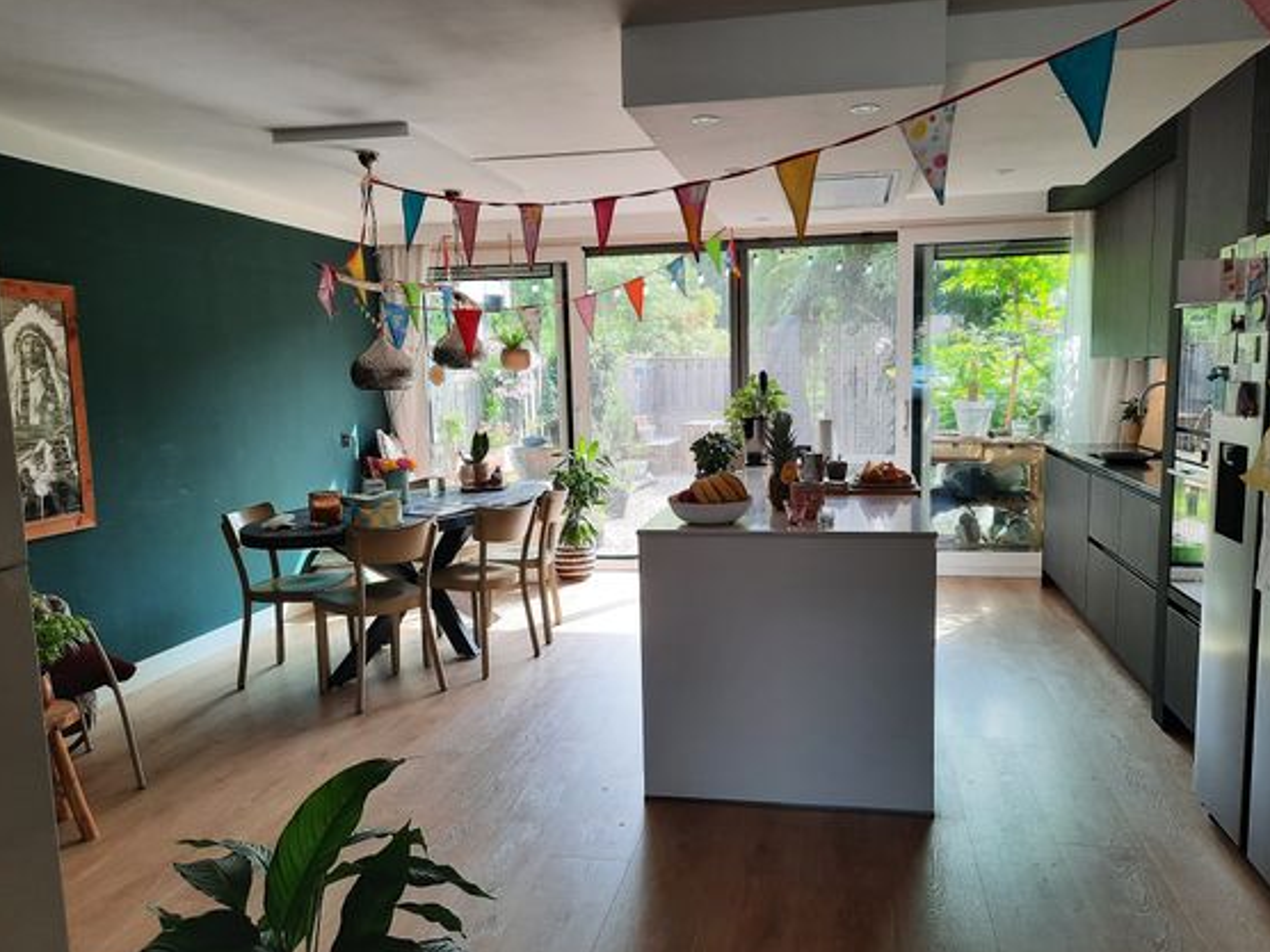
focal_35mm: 27
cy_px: 500
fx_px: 991
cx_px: 662
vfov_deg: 51.3
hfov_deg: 65.3
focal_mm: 4.6
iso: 40
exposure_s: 1/50
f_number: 2
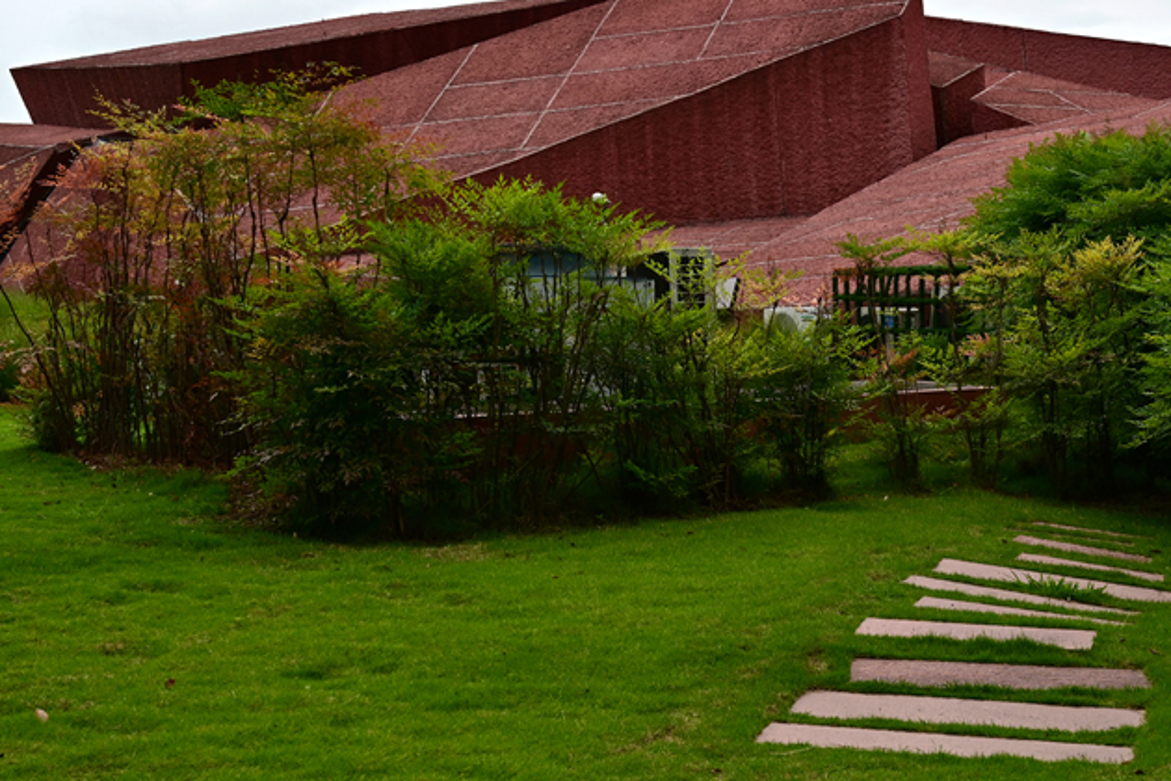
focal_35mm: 62
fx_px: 2015
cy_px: 465
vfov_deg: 21.9
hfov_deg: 31.9
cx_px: 844
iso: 200
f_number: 8
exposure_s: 1/100
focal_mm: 32.5
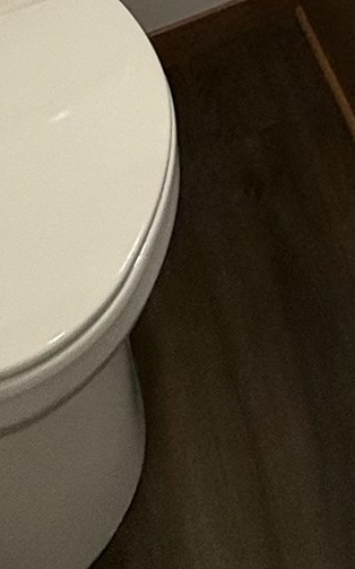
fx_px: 1054
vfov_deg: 19.2
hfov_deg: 16.8
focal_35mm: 68
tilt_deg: -15.1
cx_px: 582
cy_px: -546
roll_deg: -3.6
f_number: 2.2
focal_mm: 2.22
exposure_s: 1/120
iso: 200
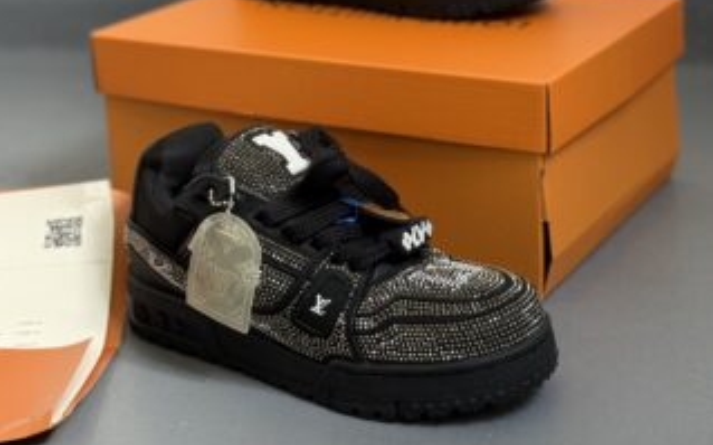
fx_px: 1340
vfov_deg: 18.7
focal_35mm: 69
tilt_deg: -17.2
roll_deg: +2.8
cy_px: 112
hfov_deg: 29.8
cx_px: 353
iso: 160
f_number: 1.78
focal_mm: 6.76
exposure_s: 1/60
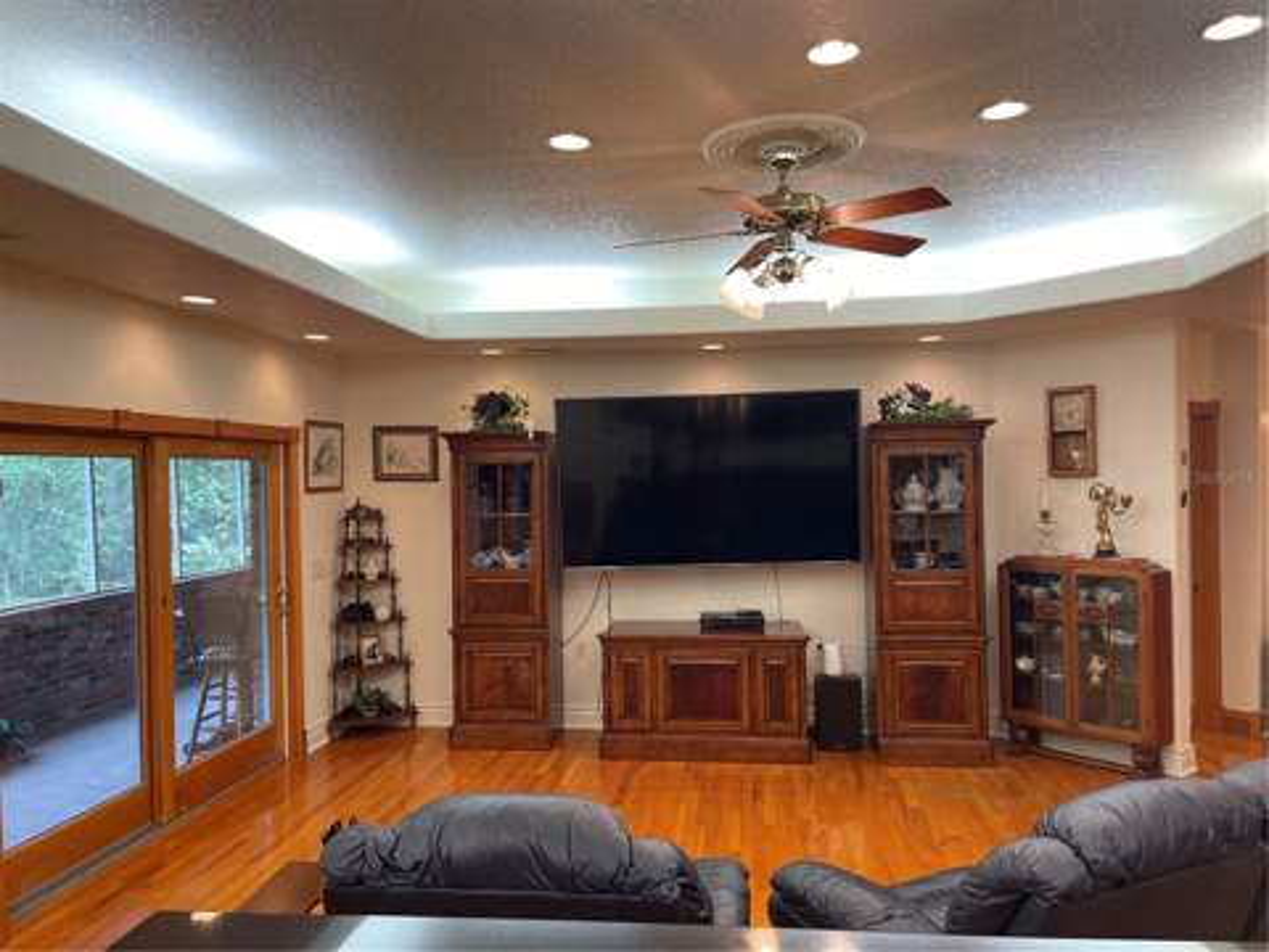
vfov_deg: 54.9
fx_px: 916
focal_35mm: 25
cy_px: 476
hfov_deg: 69.4
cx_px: 634
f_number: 1.6
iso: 80
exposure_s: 1/120
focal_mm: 5.1
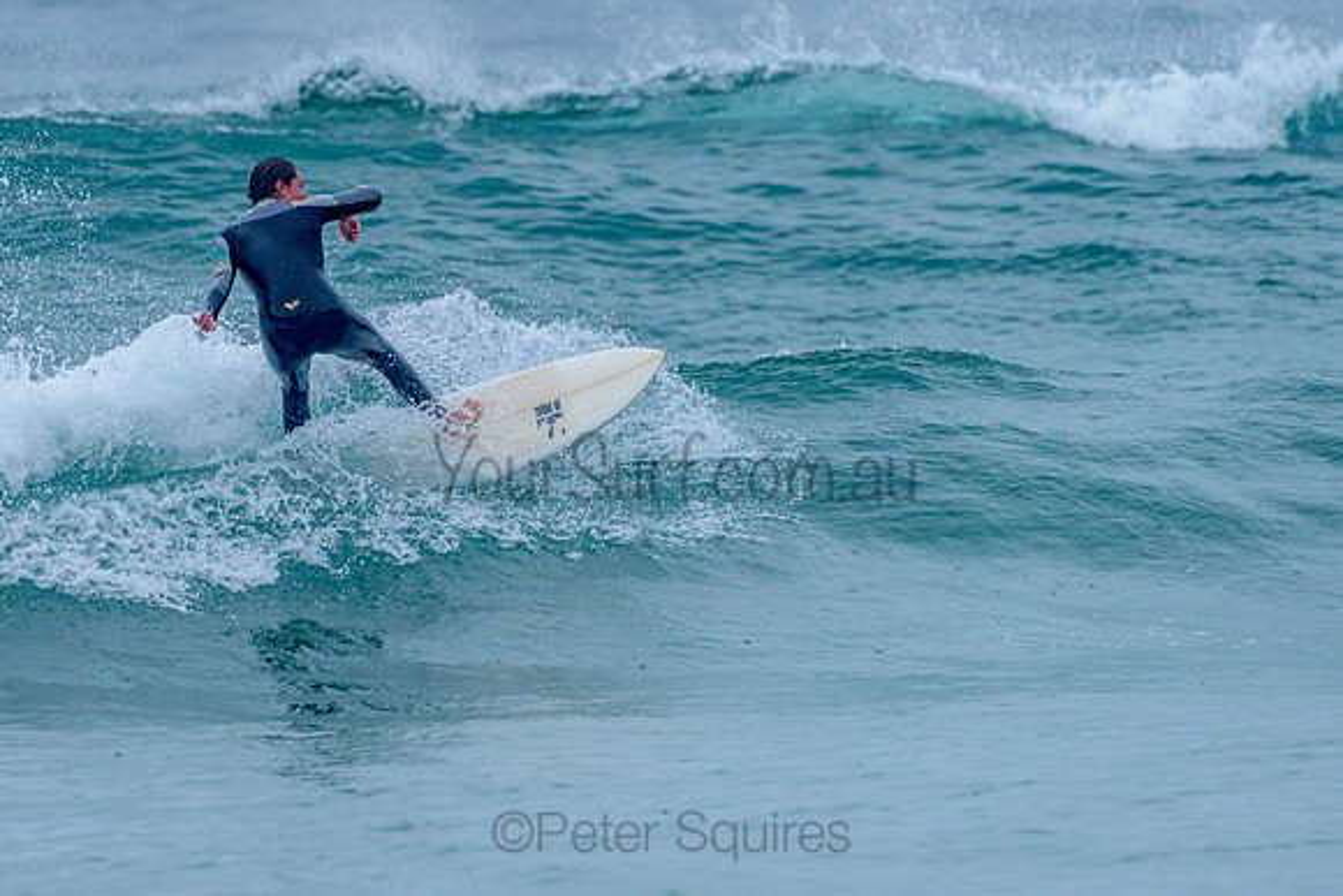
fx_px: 23423
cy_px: 355
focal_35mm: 628
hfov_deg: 3.3
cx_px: 533
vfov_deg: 2.2
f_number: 5.6
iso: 800
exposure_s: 1/2000
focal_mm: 500
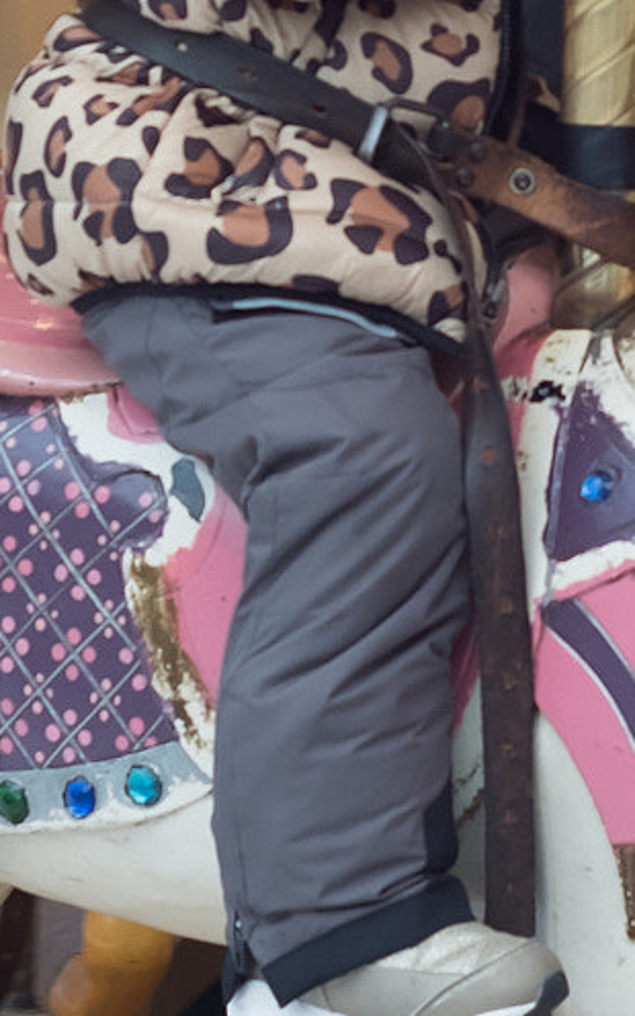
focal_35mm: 125
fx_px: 3461
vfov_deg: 16.5
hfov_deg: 10.4
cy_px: 111
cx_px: 623
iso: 640
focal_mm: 25
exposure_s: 1/125
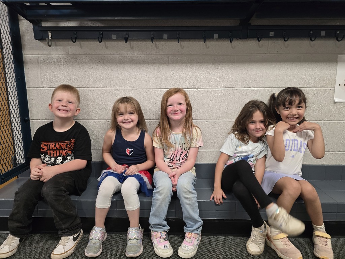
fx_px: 229
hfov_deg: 73.9
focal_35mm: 23
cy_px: 130
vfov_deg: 58.9
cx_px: 172
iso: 640
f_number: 1.7
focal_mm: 6.3
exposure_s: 1/120
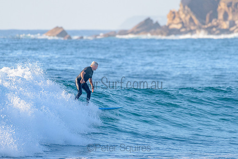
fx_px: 4049
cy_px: 65
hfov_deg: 3.4
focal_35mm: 612
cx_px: 128
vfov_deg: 2.2
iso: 1000
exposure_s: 1/2000
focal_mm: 500
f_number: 5.6
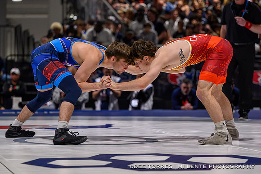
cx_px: 128
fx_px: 917
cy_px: 83
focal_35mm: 126
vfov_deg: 10.8
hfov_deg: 16.2
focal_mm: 104
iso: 6400
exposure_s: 1/800
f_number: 2.8
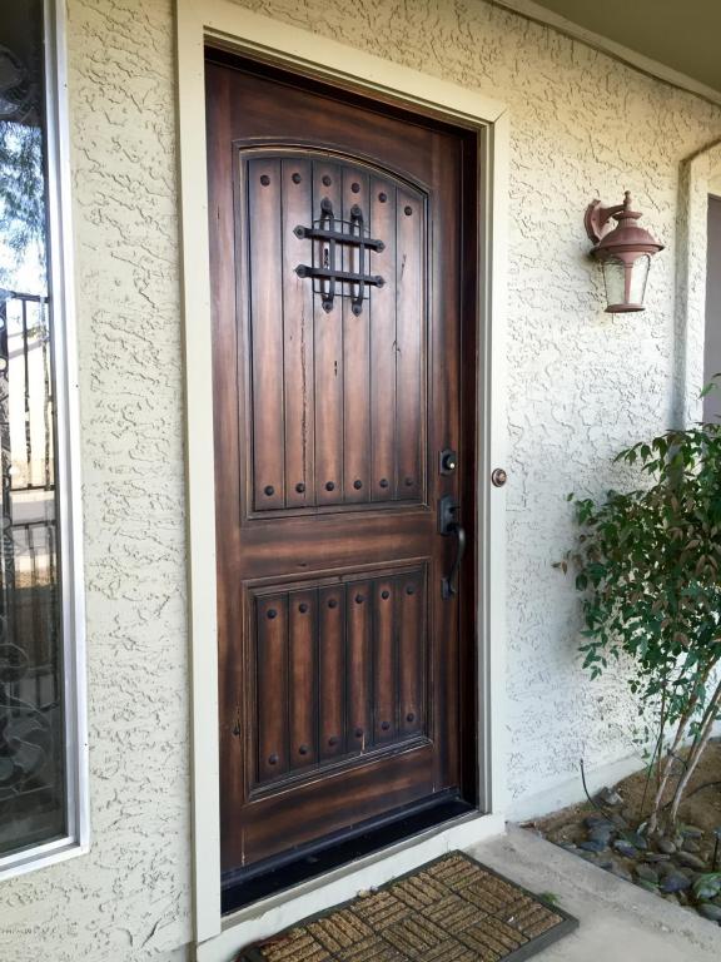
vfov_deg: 61.7
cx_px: 360
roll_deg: +1.0
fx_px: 805
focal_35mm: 29
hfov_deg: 48.2
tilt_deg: -1.6
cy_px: 481
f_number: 2.2
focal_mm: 4.15
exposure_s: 1/30
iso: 32
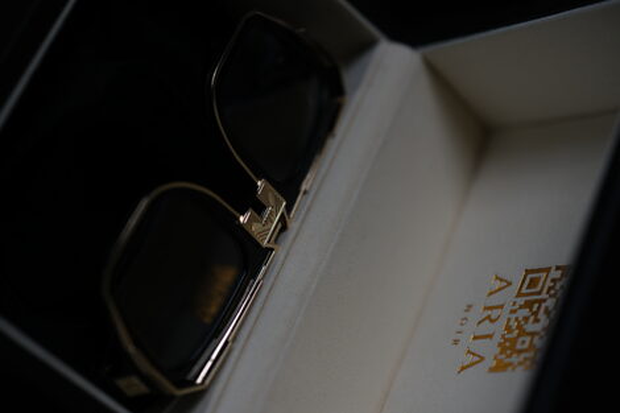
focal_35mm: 84
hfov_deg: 24.2
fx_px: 1446
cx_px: 310
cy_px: 206
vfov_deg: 16.2
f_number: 1.2
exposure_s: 1/2000
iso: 125
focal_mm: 56
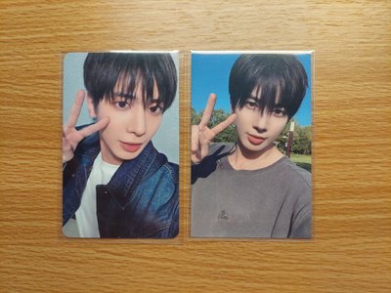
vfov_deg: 54.9
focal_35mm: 25
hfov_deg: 69.4
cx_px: 196
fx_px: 282
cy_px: 146
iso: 160
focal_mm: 5.23
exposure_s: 1/120
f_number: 1.8
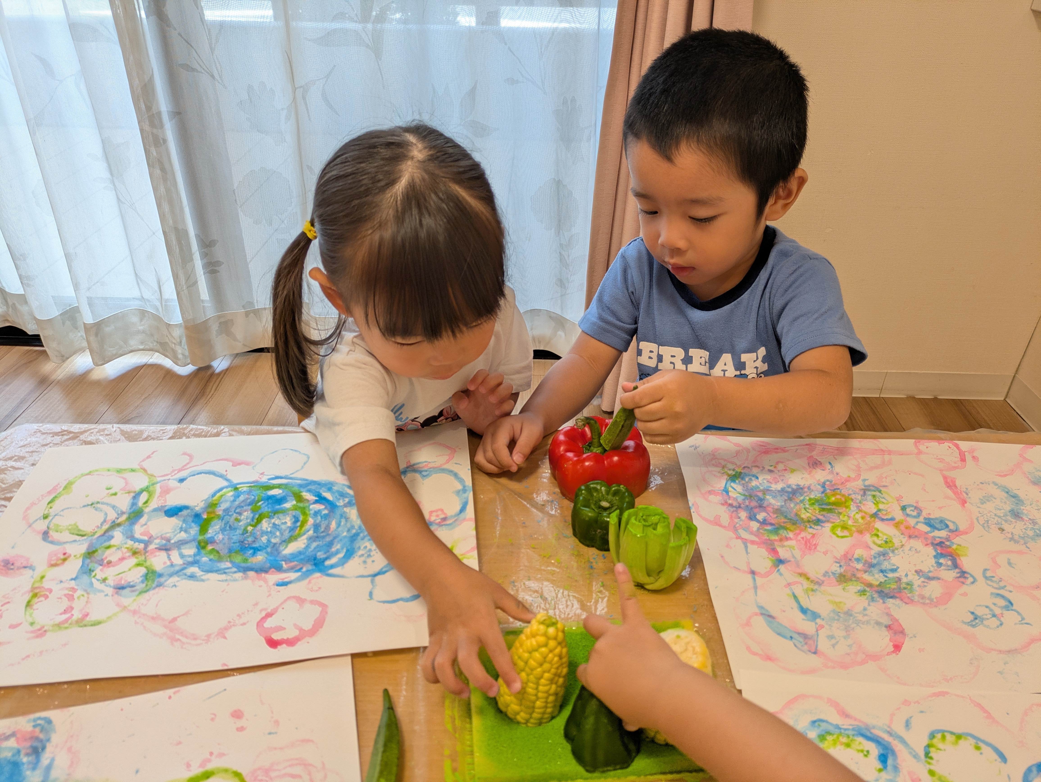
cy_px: 391
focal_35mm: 25
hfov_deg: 69.4
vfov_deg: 54.9
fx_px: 752
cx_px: 520
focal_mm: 5.43
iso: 86
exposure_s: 1/205
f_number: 1.89
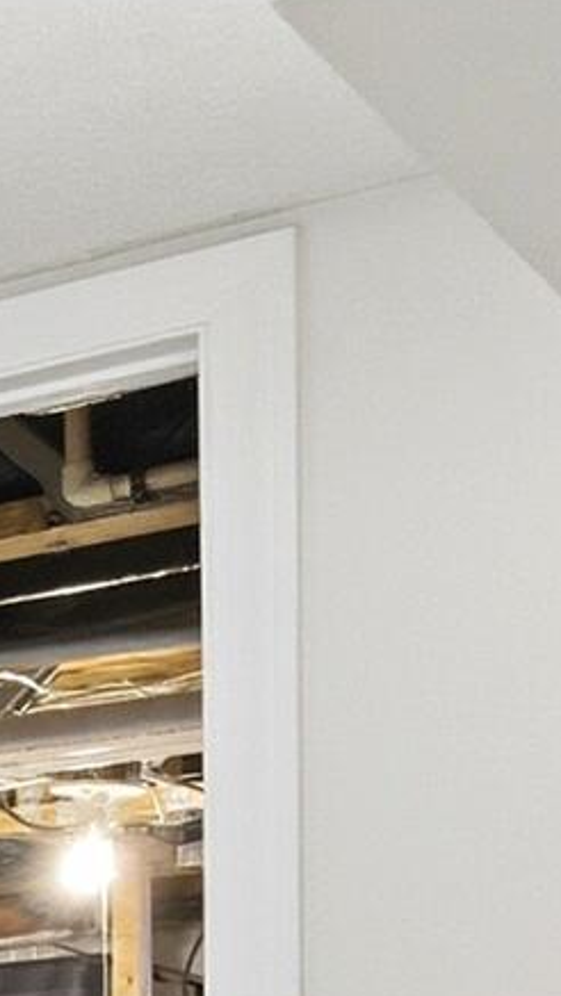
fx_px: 3039
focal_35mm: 115
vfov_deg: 17.0
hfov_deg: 6.5
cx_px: -2144
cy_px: 1446
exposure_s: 1/10
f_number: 10
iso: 400
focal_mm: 16
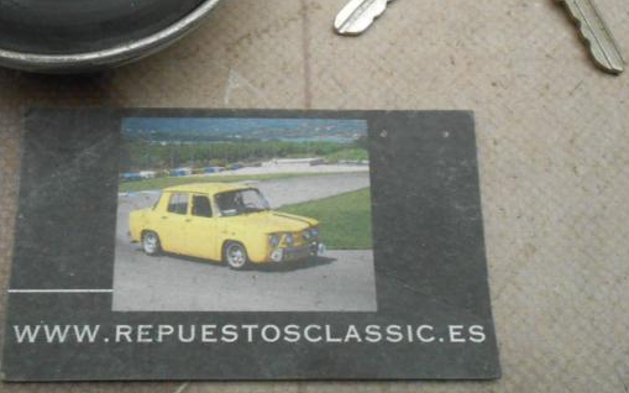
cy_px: 53
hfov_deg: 40.0
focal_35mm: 50
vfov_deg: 25.2
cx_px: 239
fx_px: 857
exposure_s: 1/25
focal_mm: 5.3
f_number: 3.8
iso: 400
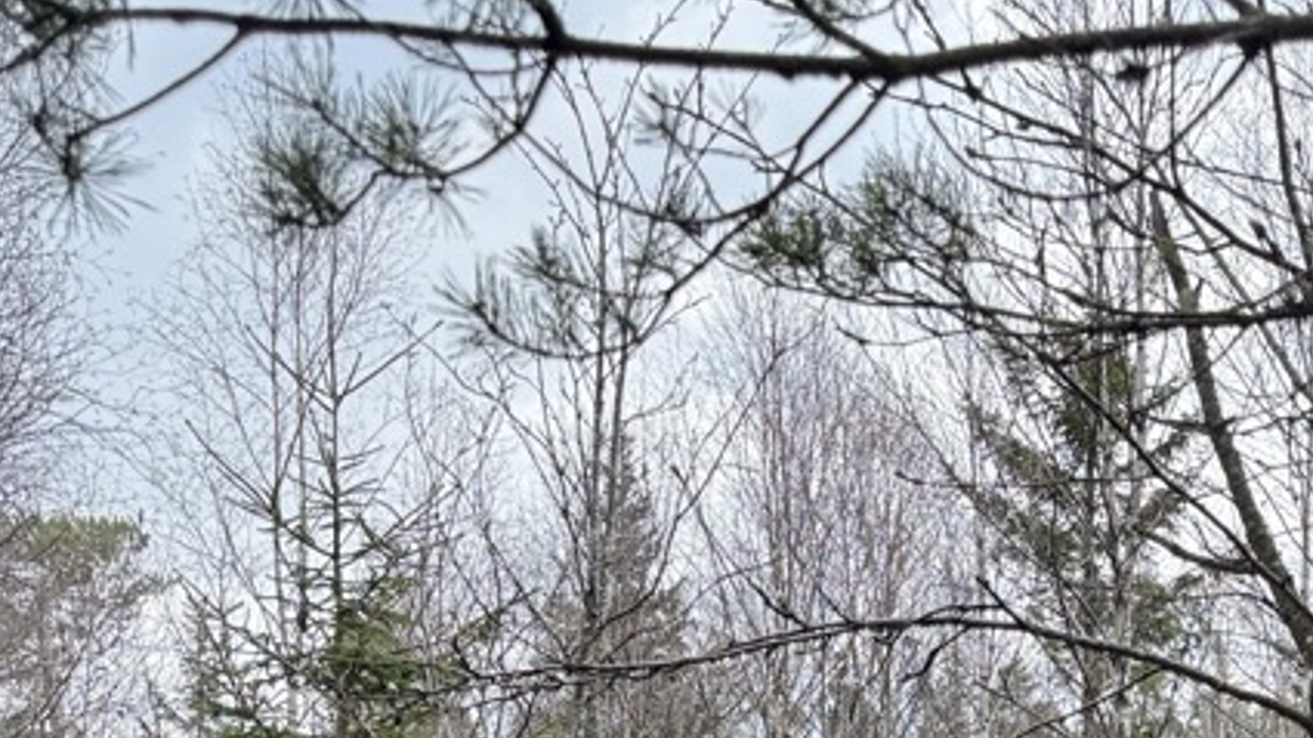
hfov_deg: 32.6
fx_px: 2193
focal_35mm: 63
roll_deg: -1.5
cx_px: 1004
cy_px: 1121
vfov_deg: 17.2
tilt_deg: -2.5
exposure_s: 1/1174
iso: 100
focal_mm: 6.76
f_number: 1.78
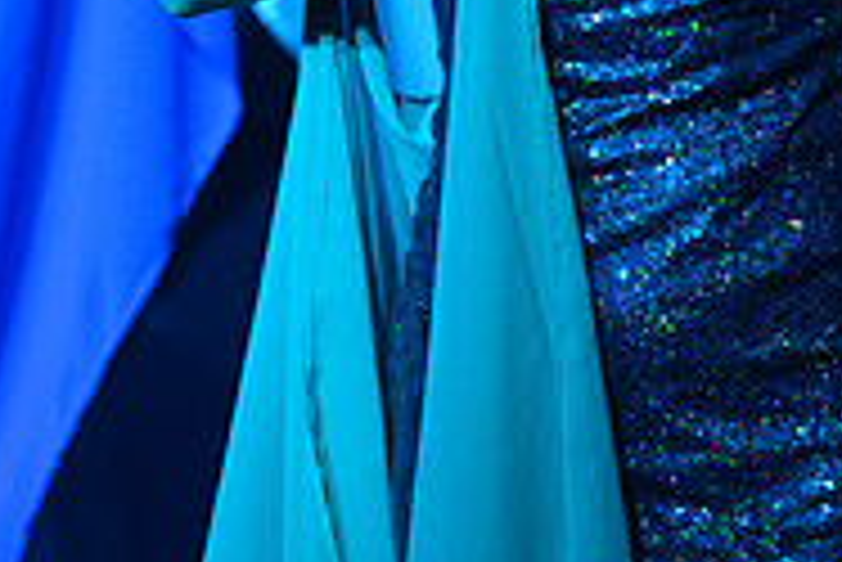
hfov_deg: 4.4
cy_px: -427
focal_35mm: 469
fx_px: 10978
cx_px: 396
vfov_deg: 2.9
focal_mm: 195
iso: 1250
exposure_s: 1/160
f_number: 3.5
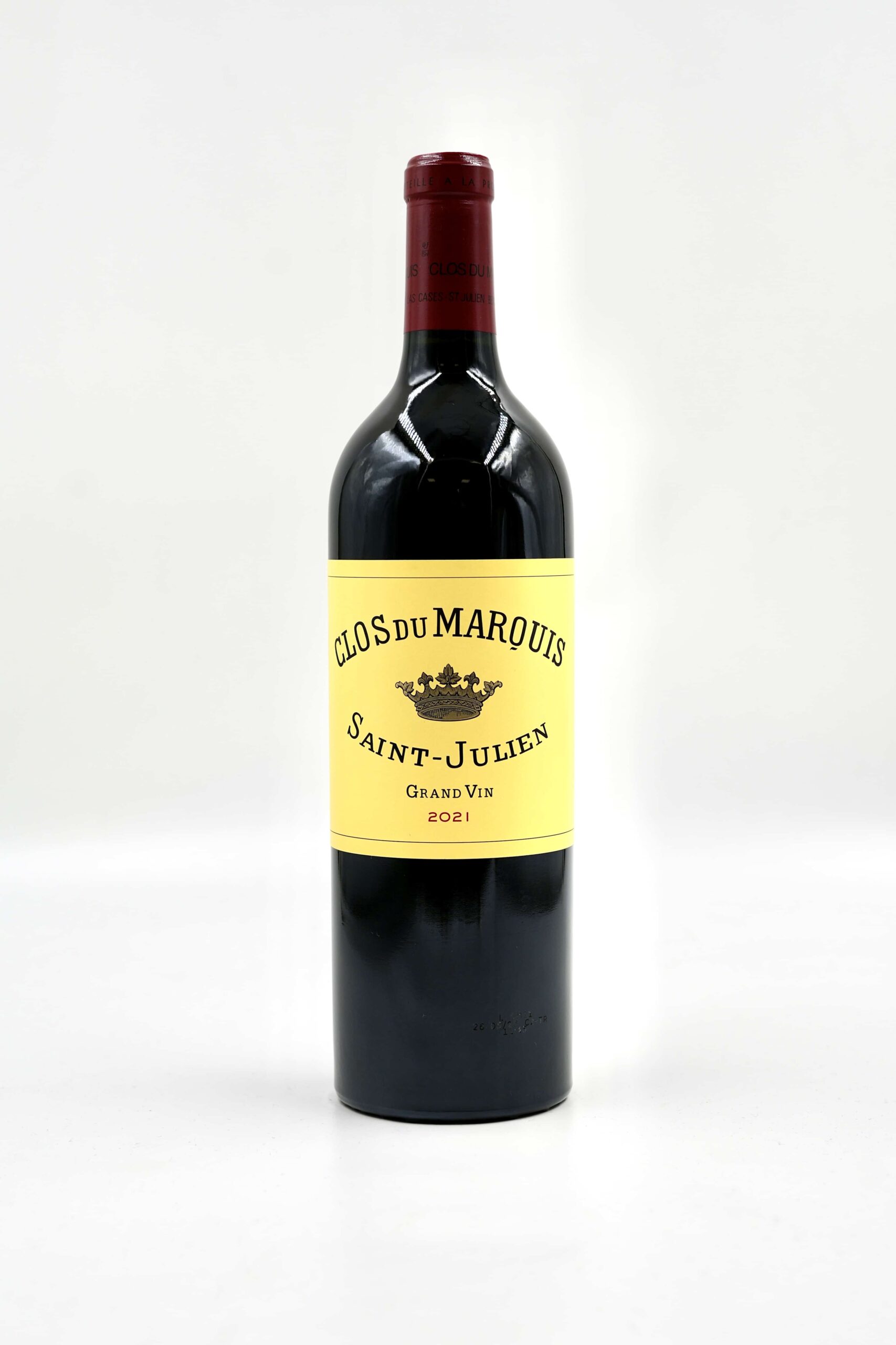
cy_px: 672
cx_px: 448
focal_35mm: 47
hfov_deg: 28.7
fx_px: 1751
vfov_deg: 42.0
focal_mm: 46.9
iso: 100
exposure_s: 1/250
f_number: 4.5
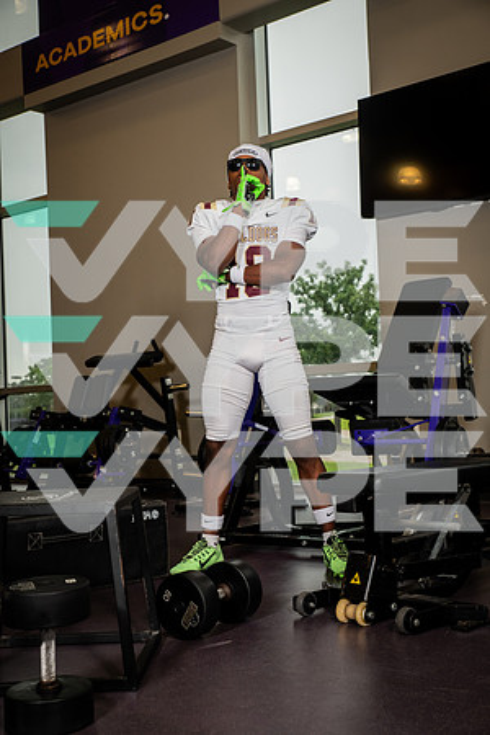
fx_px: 939
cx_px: 245
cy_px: 368
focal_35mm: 46
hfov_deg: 29.2
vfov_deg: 42.7
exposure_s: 1/250
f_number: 5.6
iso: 500
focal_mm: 46
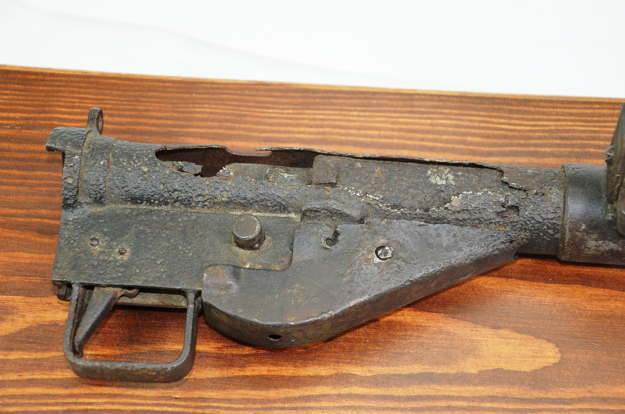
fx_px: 1611
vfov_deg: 14.6
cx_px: 312
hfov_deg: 22.0
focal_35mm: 93
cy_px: 207
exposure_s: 1/80
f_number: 5
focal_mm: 62
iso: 400
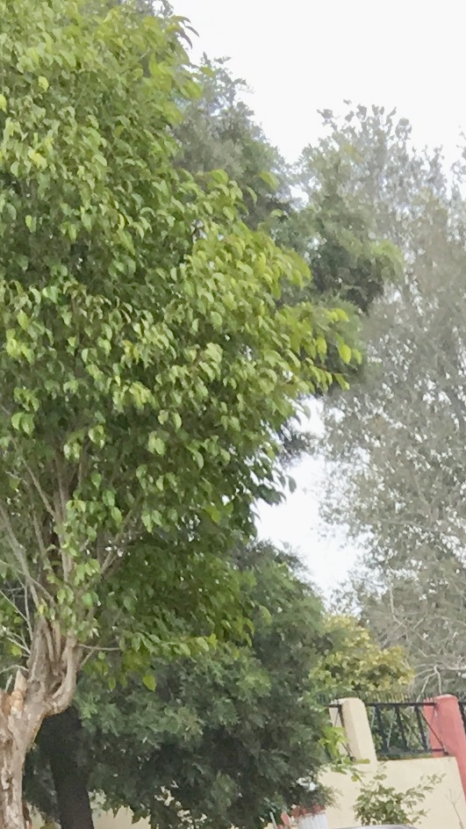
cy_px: 1679
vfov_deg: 13.5
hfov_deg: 8.4
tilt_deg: -15.4
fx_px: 2966
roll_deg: +10.0
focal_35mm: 135
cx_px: 1018
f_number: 2.2
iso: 25
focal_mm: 4.15
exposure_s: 1/331
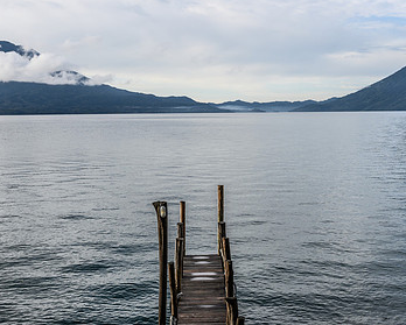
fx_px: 541
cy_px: 150
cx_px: 240
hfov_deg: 41.0
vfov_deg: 33.5
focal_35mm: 45
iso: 125
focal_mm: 27.5
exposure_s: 1/125
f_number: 11
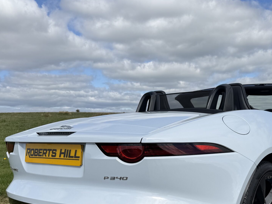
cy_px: 172
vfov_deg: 32.4
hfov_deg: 43.0
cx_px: 191
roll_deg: +1.3
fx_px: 338
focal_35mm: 43
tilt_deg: -7.5
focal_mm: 6.76
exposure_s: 1/6711
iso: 80
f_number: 1.78
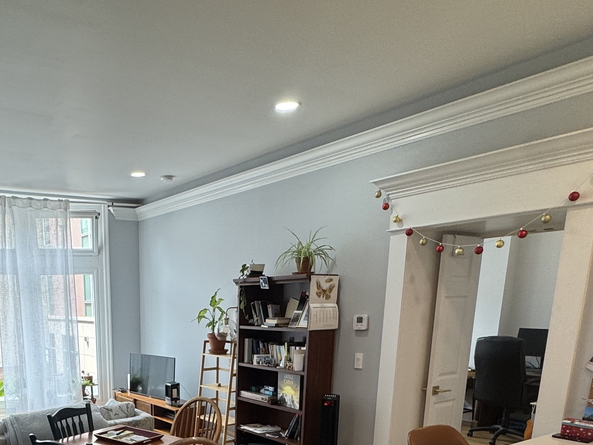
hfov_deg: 55.9
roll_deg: +0.3
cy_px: 433
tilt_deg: -13.7
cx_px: 160
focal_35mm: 31
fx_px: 531
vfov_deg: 40.5
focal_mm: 2.22
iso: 64
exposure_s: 1/120
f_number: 2.2
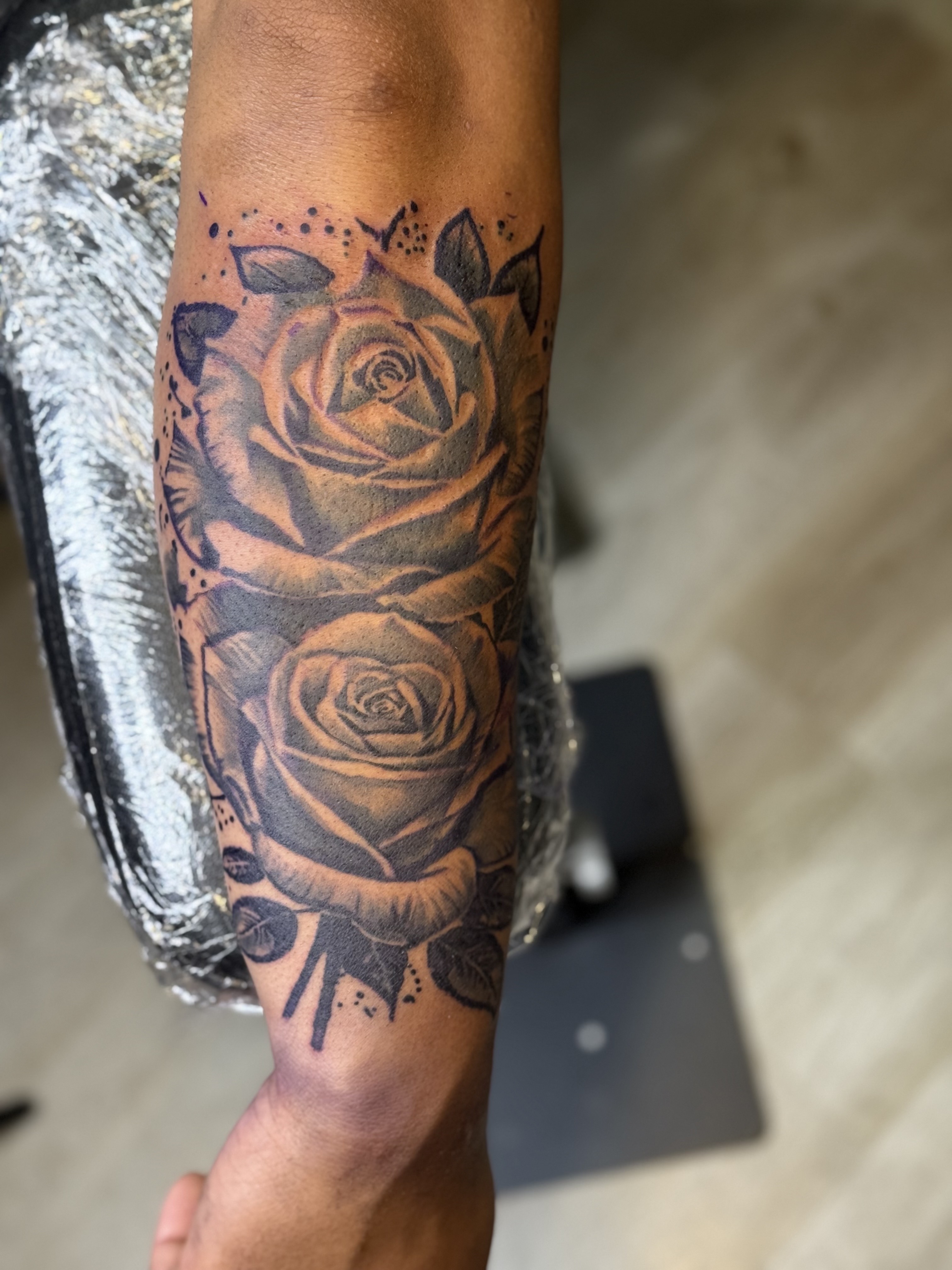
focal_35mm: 48
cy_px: 635
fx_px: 1760
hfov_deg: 30.3
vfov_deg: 39.7
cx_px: 476
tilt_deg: -66.8
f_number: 1.78
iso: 320
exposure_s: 1/40
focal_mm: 6.76
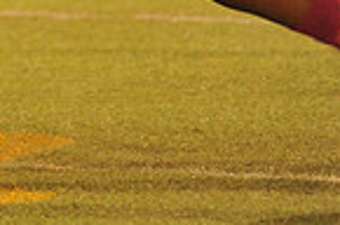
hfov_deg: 1.4
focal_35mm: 1521
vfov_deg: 0.9
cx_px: -202
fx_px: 14333
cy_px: -190
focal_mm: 380
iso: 6400
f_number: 6.3
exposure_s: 1/200
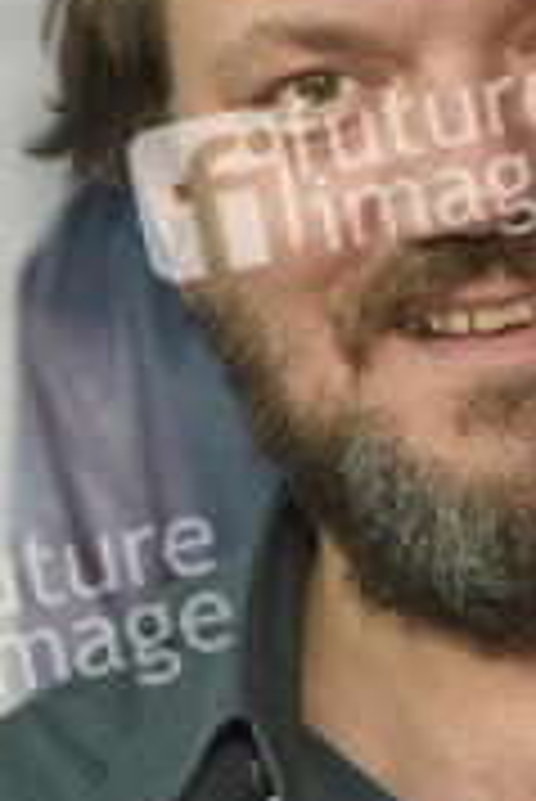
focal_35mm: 193
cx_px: 491
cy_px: 400
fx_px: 4302
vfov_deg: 10.6
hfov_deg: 7.1
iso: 640
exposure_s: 1/400
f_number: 5
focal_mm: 86
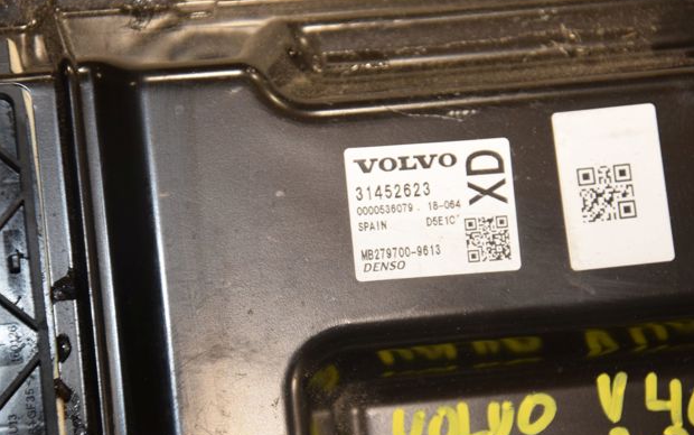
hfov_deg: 12.6
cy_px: 222
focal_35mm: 166
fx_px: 3132
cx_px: 339
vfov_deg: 7.9
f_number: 5.6
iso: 1600
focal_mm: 105
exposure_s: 1/200
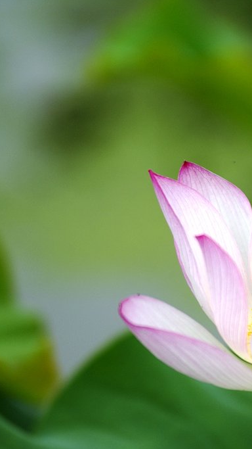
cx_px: 258
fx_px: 5609
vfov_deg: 4.6
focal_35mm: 472
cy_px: 224
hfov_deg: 2.6
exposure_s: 1/1250
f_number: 2.8
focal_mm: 200
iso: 100
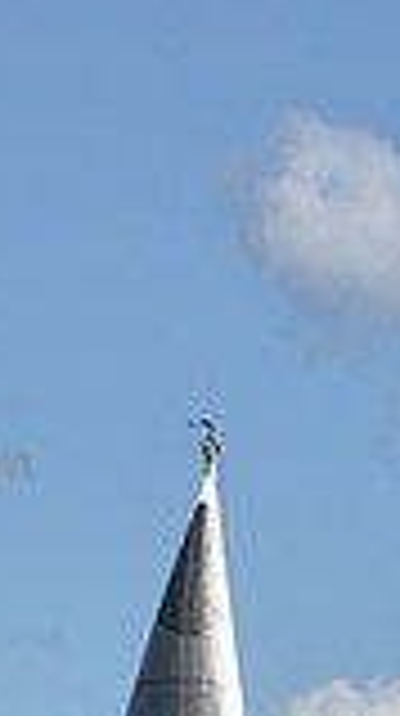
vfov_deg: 5.6
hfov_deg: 3.2
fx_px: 7249
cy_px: 1117
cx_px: 267
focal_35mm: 383
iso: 250
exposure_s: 1/1250
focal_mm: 100
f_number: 9
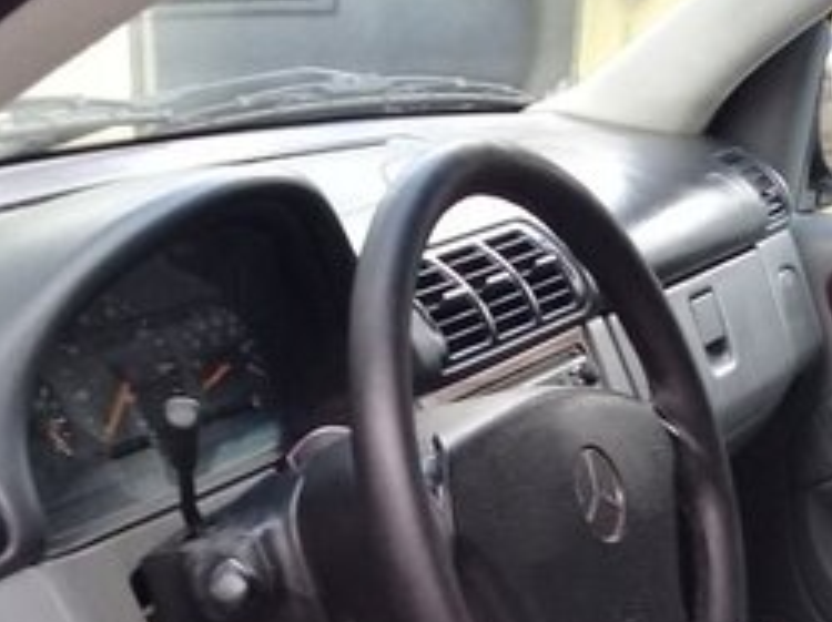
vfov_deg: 17.3
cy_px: 697
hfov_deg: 23.4
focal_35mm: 82
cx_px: 712
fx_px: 1969
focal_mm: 3.3
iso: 64
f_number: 2.2
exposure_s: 1/50
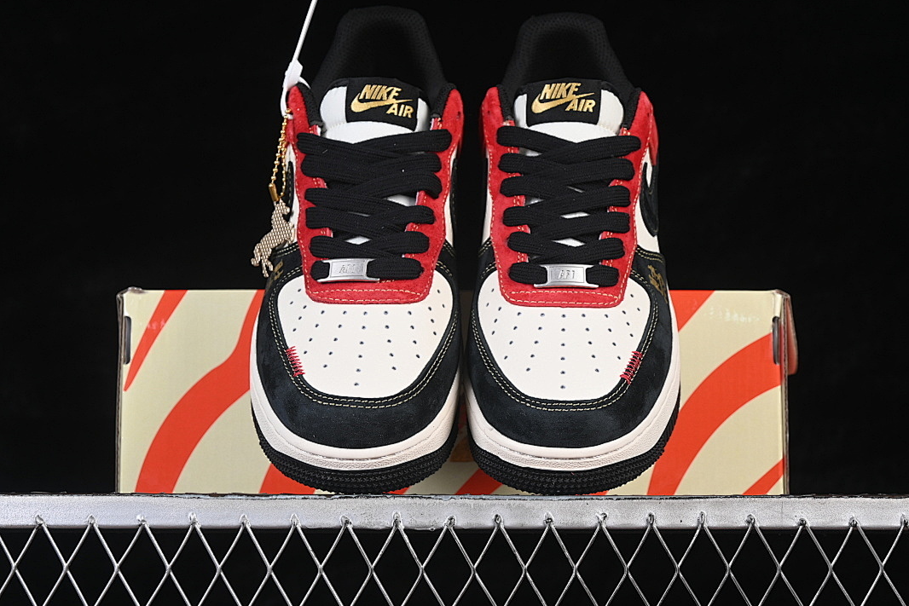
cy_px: 301
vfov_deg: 18.0
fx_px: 1919
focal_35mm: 76
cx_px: 460
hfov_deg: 26.6
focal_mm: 50
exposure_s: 1/80
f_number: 7.1
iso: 160
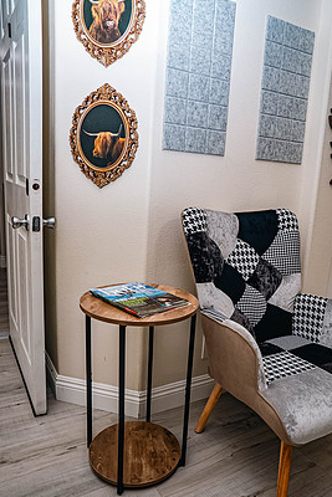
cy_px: 268
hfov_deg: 47.9
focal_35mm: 27
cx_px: 183
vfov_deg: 67.3
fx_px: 373
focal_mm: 24
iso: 640
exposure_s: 1/100
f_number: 5.6
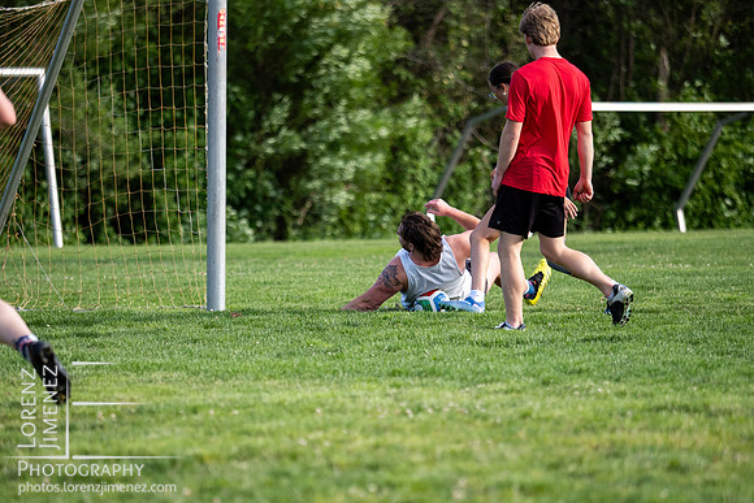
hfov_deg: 6.6
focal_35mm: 312
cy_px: 283
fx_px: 6536
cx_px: 377
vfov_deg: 4.4
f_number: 2.8
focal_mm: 150
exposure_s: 1/1250
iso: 320
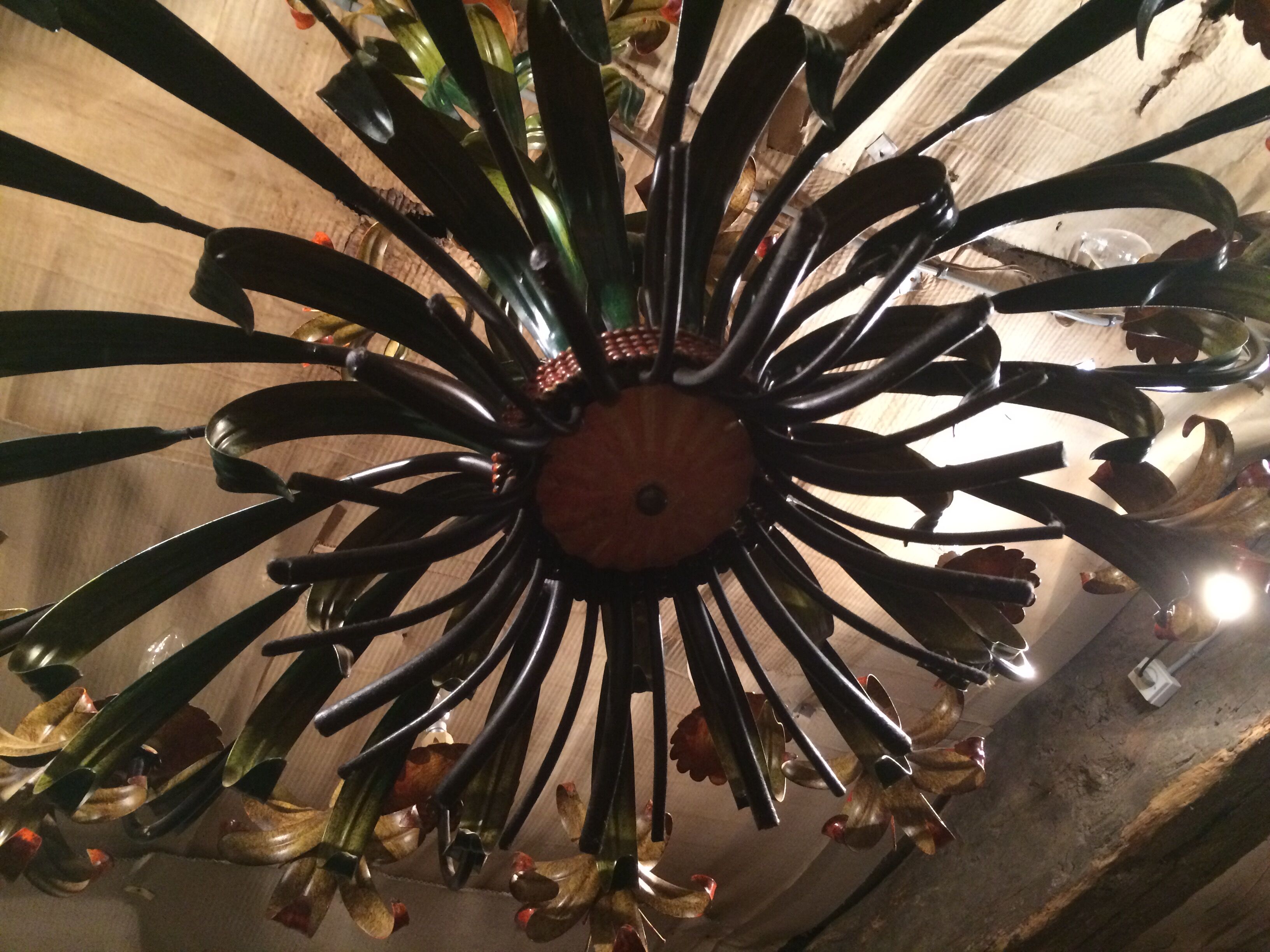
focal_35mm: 29
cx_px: 635
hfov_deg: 61.7
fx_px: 1064
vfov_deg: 48.2
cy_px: 476
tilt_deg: +50.5
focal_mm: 4.15
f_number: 2.2
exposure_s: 1/17
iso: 250
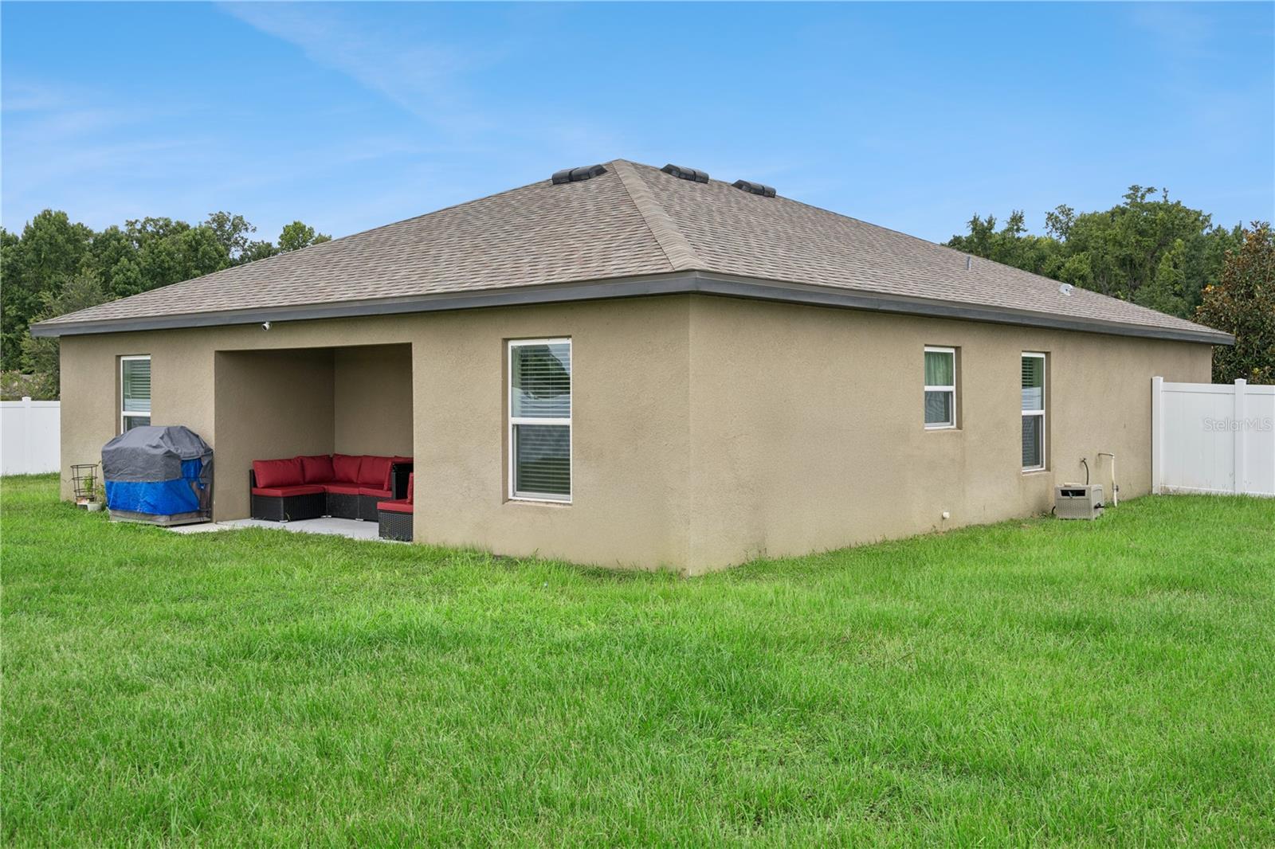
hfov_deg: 54.4
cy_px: 424
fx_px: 1239
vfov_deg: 37.8
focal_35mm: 35
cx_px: 638
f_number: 9
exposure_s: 1/400
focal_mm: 35
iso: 400
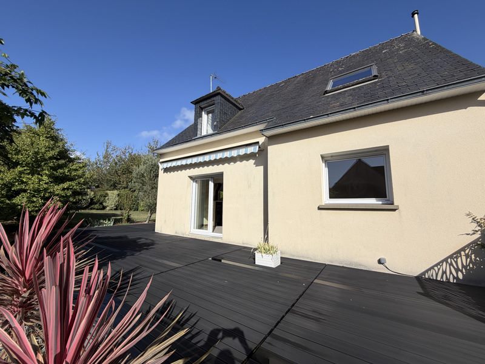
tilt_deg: +8.2
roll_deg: +0.0
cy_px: 182
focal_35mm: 14
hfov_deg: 102.1
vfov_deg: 85.7
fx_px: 196
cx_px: 242
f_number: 2.2
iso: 20
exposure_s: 1/1399
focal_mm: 2.22
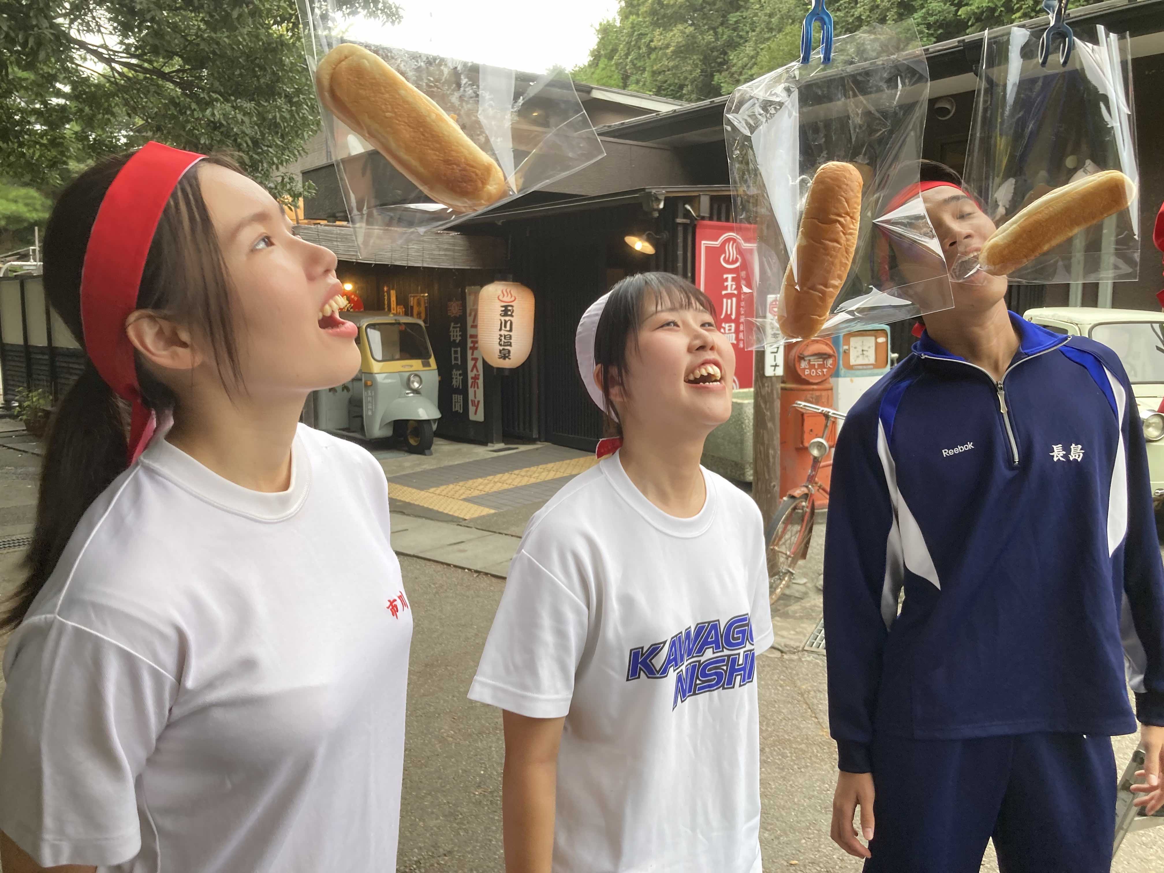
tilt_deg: -6.7
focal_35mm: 28
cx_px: 582
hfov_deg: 63.4
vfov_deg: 49.7
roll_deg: +1.0
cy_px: 436
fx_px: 942
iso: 80
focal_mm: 3.99
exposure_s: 1/66
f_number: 1.8
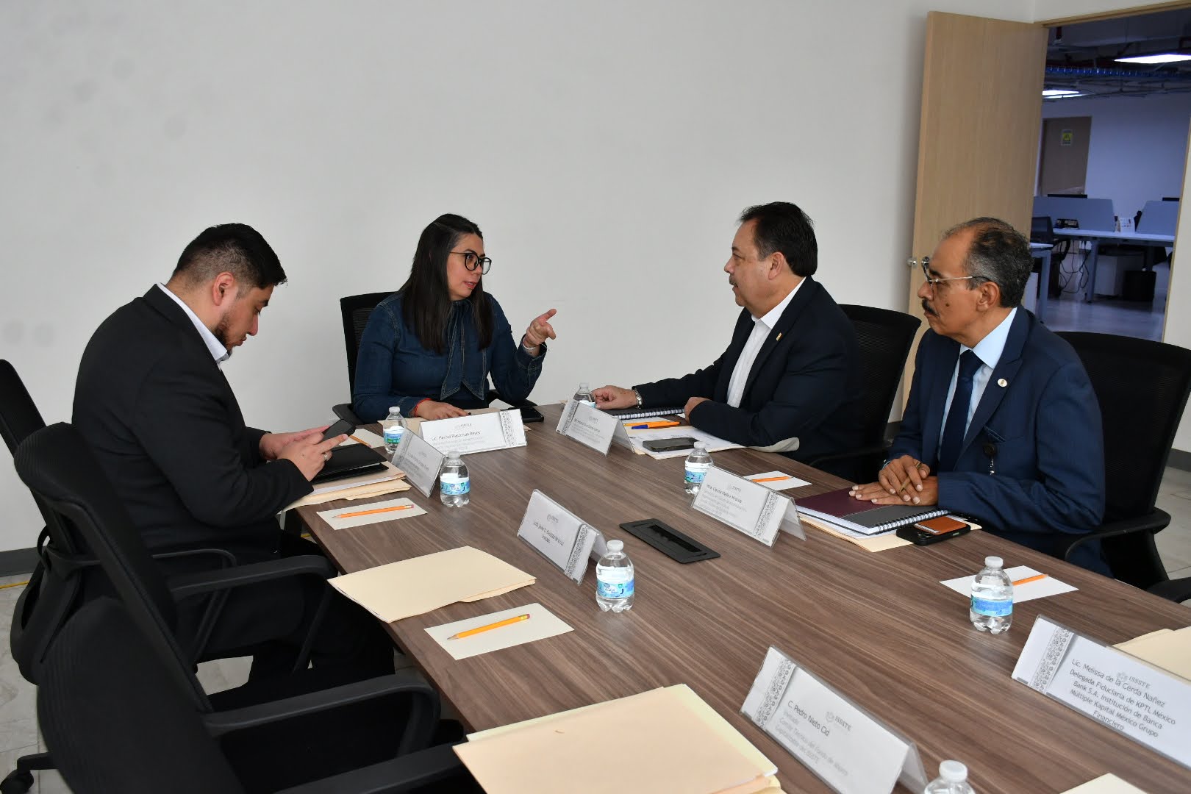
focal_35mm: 33
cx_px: 596
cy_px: 397
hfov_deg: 57.2
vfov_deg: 40.0
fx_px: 1092
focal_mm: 22
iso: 800
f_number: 5.6
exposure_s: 1/100
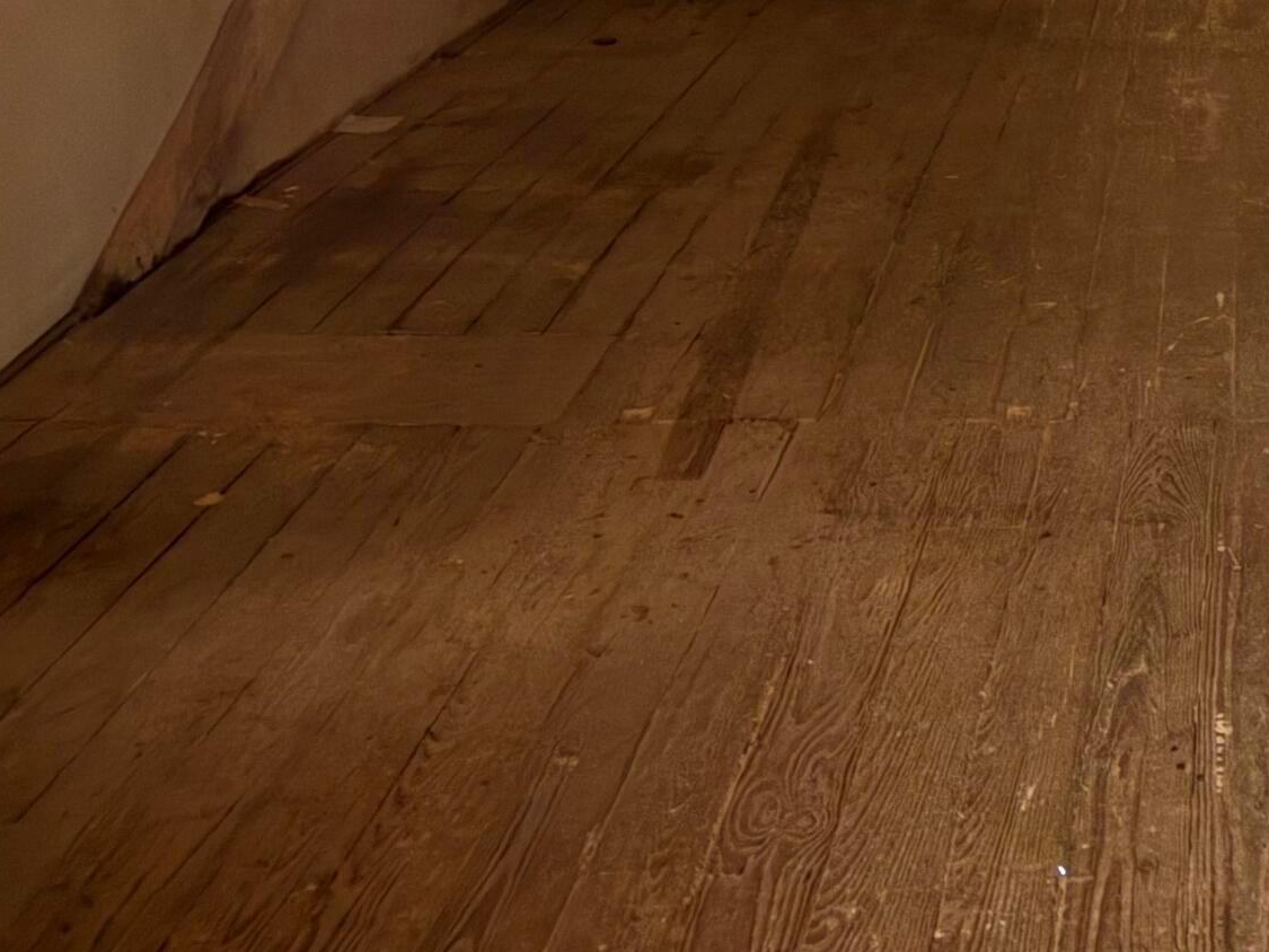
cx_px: 1269
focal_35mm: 64
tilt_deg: -8.1
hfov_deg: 28.4
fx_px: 2346
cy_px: -211
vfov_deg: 21.2
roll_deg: -1.1
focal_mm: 6.76
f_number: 1.78
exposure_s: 1/2
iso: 1600
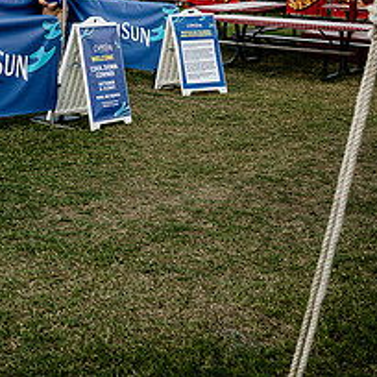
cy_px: 21
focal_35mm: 58
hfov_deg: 25.4
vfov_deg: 28.2
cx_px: -116
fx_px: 715
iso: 320
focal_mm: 24
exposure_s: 1/200
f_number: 4
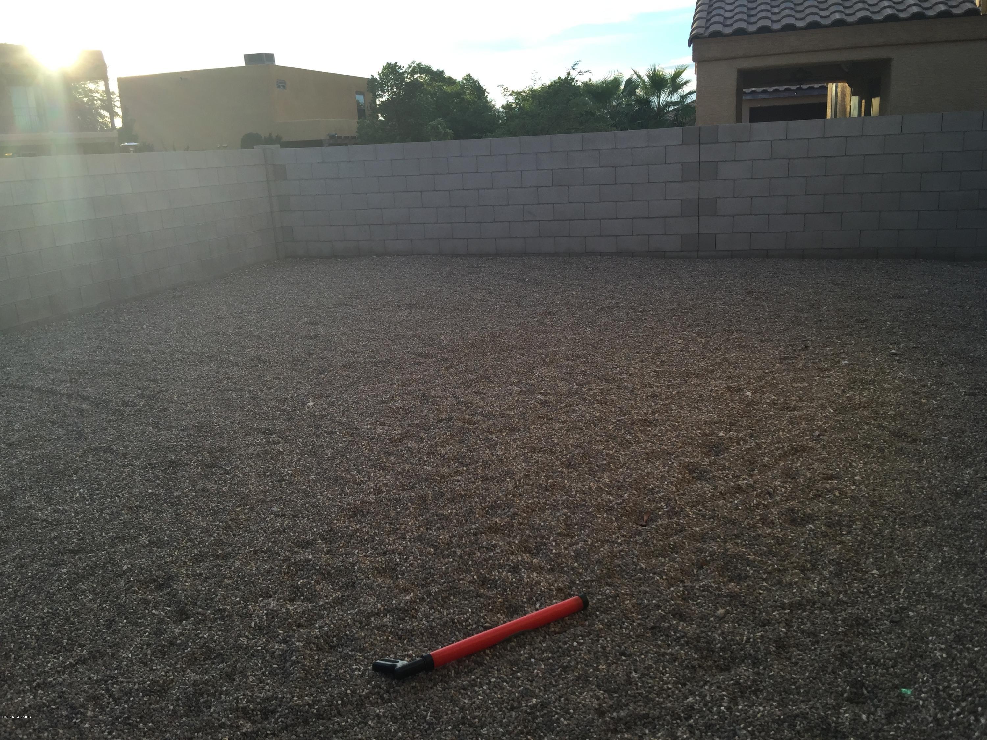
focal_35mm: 29
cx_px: 494
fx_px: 827
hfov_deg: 61.7
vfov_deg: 48.2
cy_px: 370
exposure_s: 1/439
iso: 32
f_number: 2.2
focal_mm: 4.15
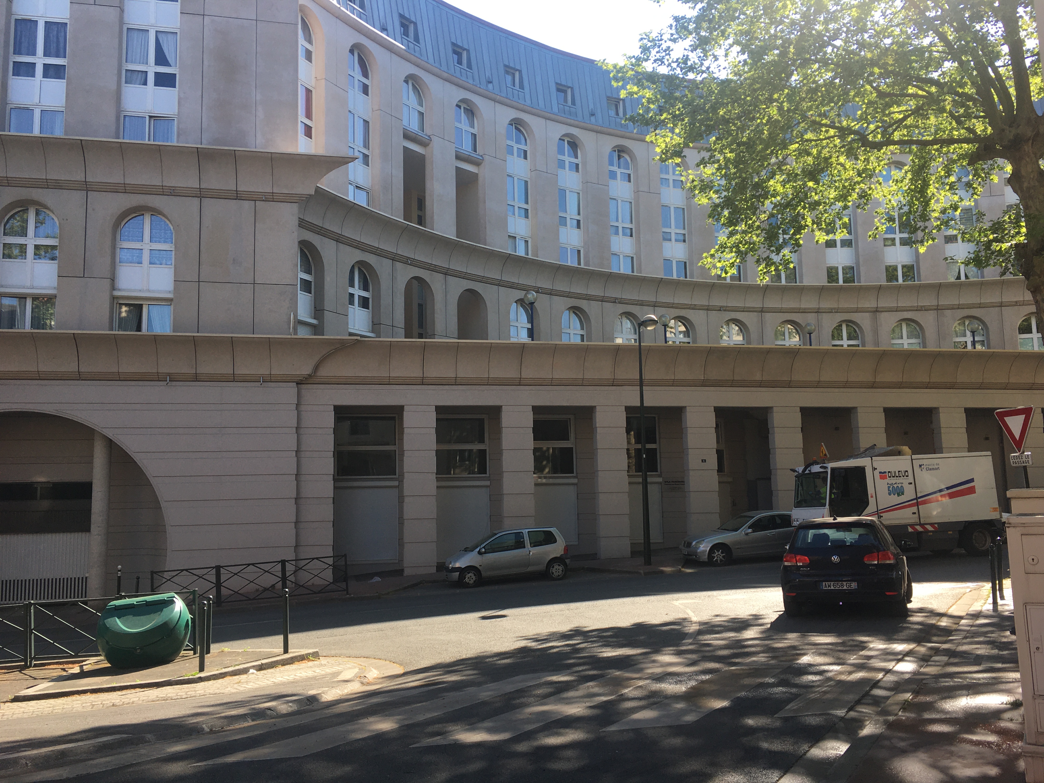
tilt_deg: +8.9
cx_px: 522
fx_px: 875
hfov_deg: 61.7
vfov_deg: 48.2
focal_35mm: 29
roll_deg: +1.1
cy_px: 392
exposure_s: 1/475
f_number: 2.2
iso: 25
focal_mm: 4.15
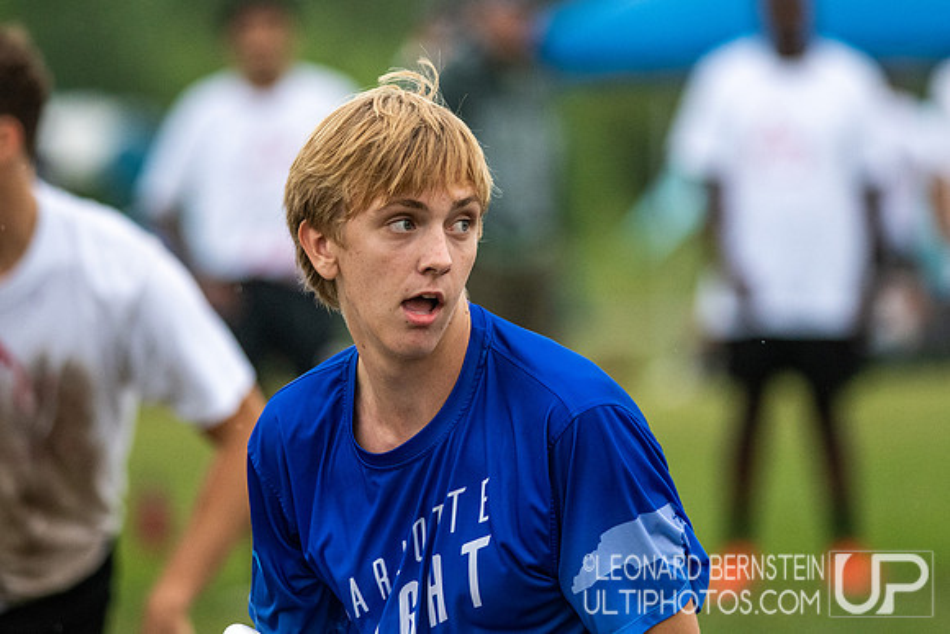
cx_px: 523
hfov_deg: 3.7
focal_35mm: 553
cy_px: 245
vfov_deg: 2.5
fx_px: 14589
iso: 1600
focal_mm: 300
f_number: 4
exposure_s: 1/2000
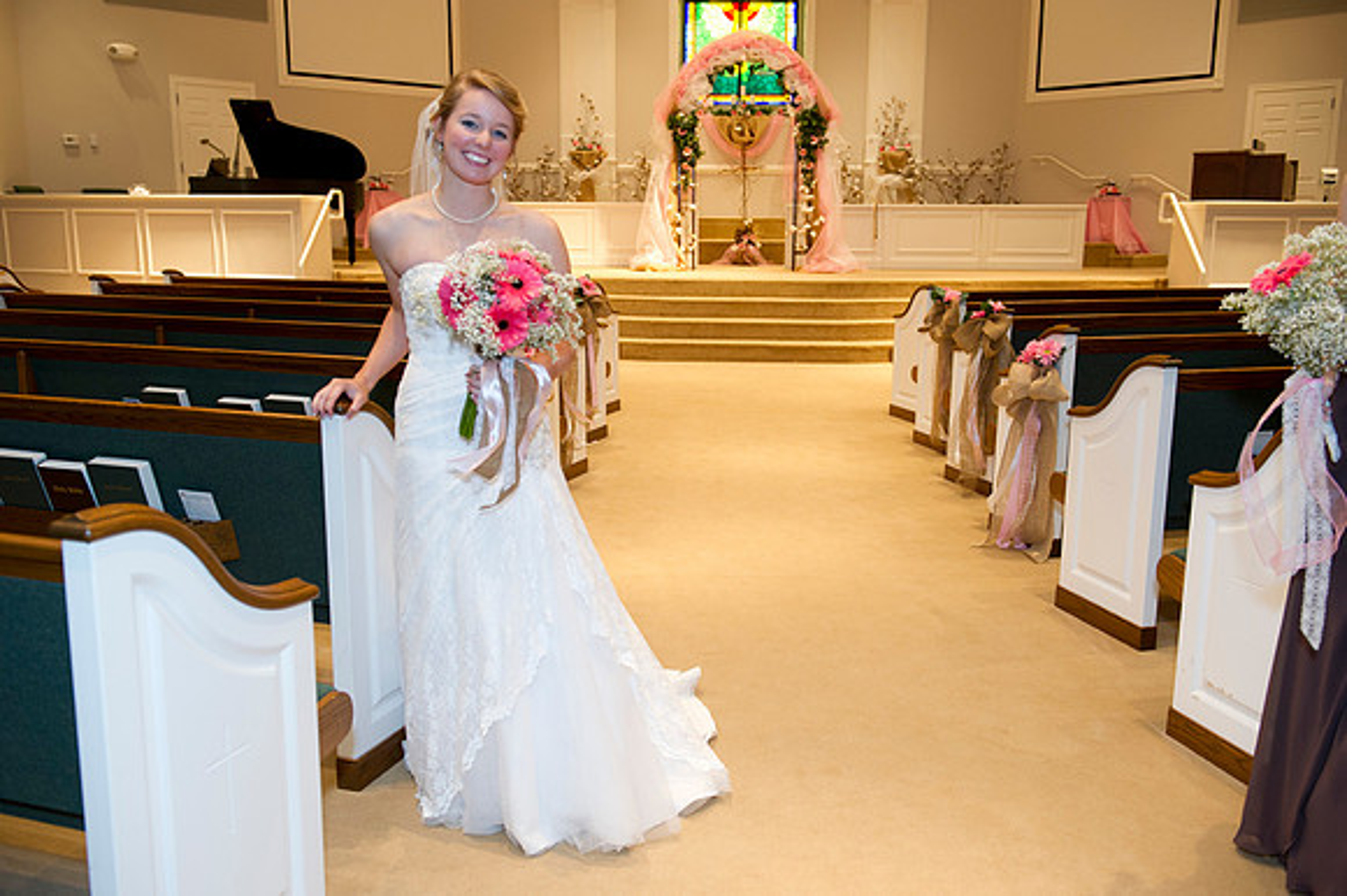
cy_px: 448
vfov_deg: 38.8
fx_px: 1271
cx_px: 674
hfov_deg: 55.8
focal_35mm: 34
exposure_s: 1/125
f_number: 4
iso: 1250
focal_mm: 34
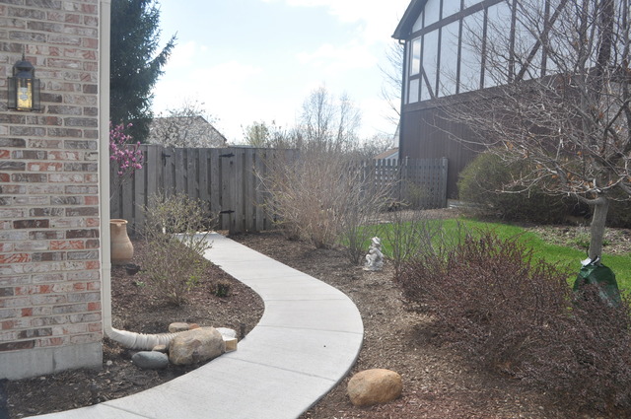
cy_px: 210
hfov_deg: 62.0
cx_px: 316
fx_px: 525
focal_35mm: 30
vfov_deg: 43.5
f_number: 10
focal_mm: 20
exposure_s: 1/200
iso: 200
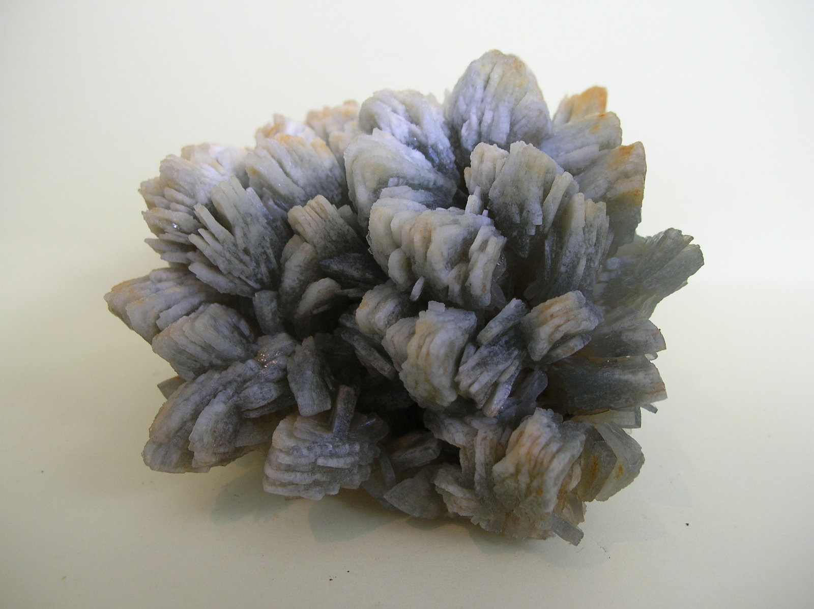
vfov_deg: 39.6
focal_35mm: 36
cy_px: 304
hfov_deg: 51.4
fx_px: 846
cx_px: 407
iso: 50
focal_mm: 6
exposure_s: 1/21.3
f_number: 2.7
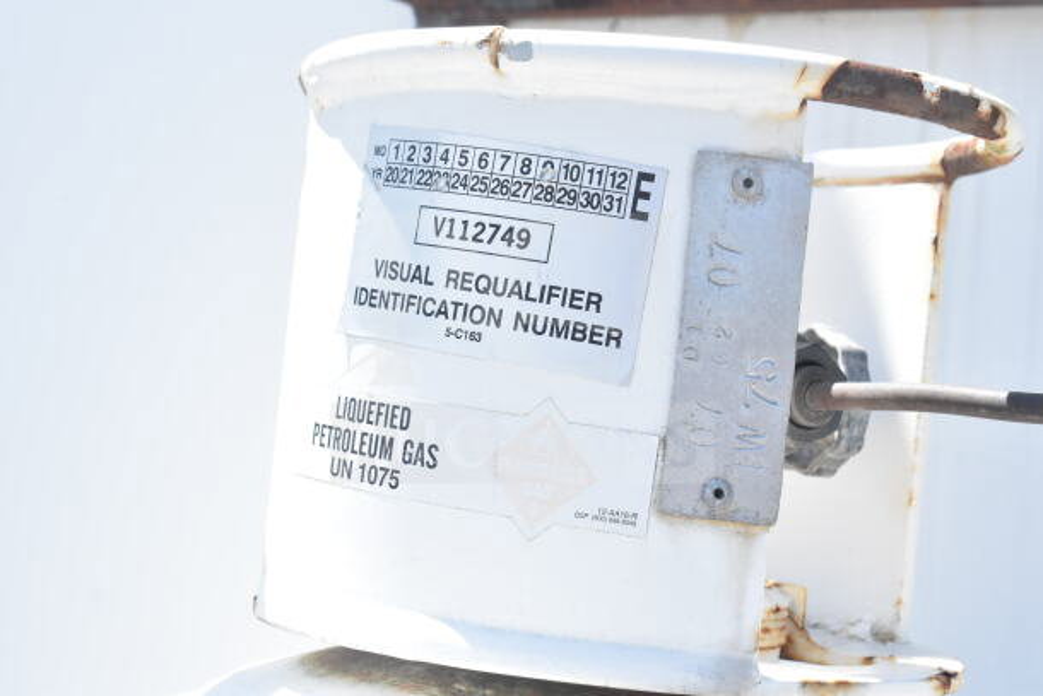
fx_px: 2086
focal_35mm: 72
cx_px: 522
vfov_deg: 18.9
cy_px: 348
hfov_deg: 28.1
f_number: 13
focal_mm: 48
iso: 1600
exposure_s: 1/640
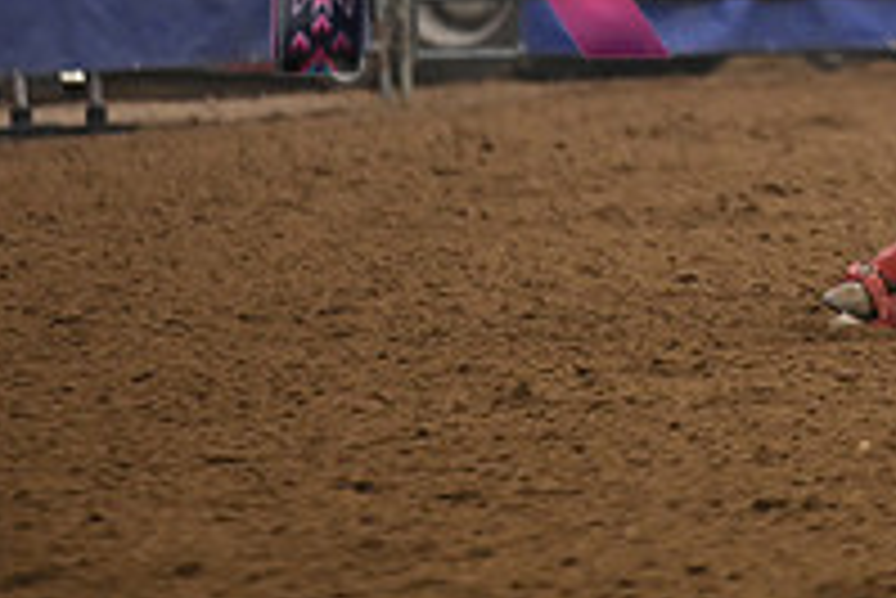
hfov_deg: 3.5
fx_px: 14495
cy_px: -254
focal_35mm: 582
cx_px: 1103
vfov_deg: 2.4
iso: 3200
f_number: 2.8
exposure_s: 1/400
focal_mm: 200
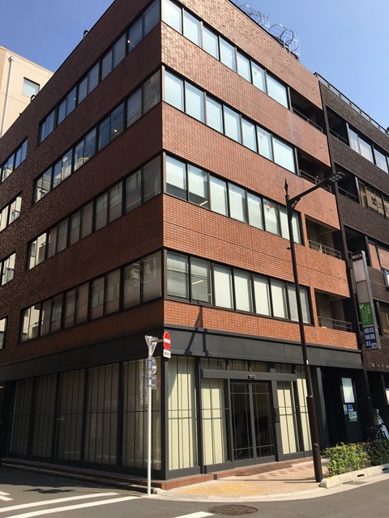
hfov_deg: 48.2
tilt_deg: +19.9
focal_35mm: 29
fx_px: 435
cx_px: 194
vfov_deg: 61.7
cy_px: 259
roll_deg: +4.0
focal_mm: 4.15
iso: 25
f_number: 2.2
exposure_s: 1/1304
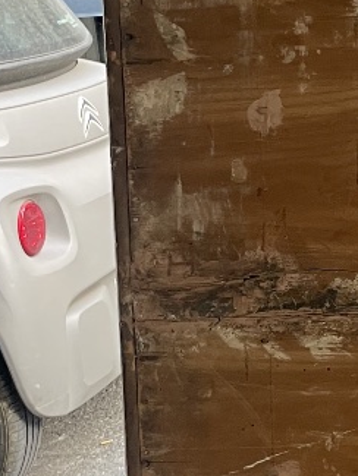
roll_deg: +5.2
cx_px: 593
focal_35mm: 96
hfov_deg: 14.1
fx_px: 1323
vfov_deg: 20.4
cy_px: 204
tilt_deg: -9.3
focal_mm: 4.2
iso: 125
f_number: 1.6
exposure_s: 1/63
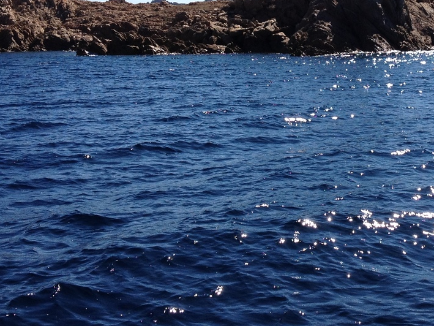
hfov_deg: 24.2
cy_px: 37
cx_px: 372
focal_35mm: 79
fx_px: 991
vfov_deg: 18.4
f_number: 2.4
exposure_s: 1/2404
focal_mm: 4.28
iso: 64
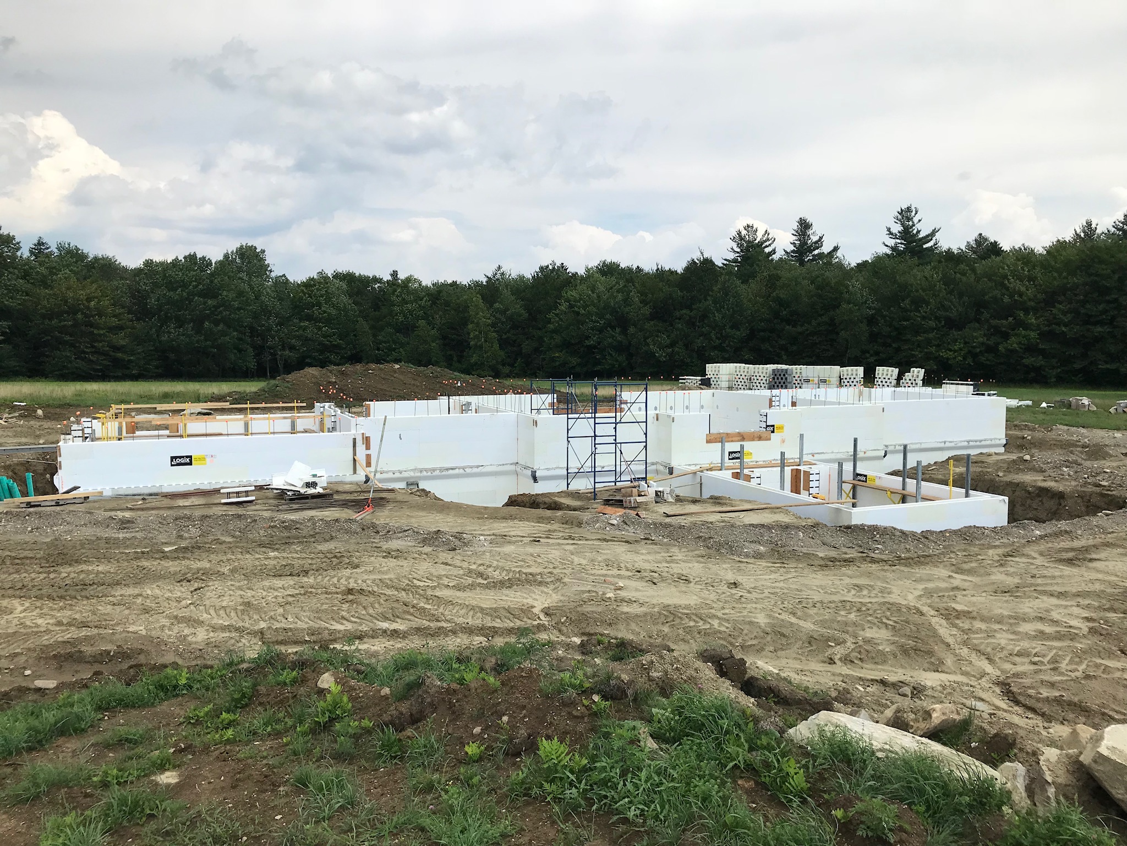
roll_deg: +0.4
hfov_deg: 63.4
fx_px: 912
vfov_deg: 49.7
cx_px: 564
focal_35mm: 28
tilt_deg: -3.7
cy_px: 423
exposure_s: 1/3300
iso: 20
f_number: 1.8
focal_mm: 3.99
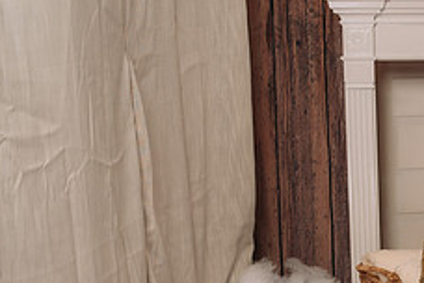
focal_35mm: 97
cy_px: 294
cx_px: 526
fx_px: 1142
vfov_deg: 13.9
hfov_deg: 19.6
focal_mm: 35
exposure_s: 1/100
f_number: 5.6
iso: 100
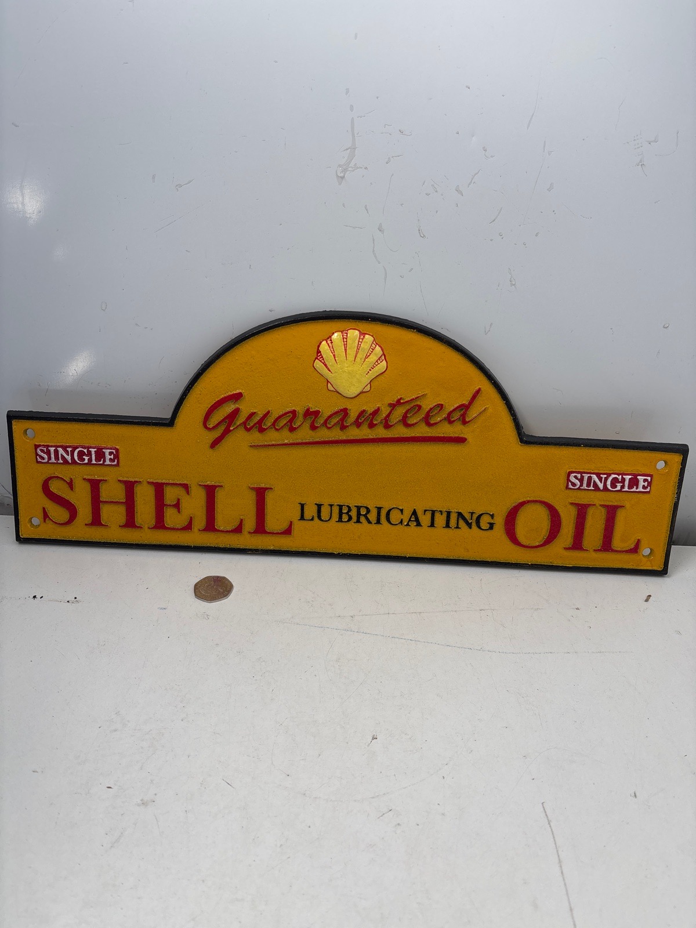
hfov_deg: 53.1
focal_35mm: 26
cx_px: 348
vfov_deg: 67.3
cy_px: 464
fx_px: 697
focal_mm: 5.96
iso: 40
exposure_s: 1/237
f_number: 1.6
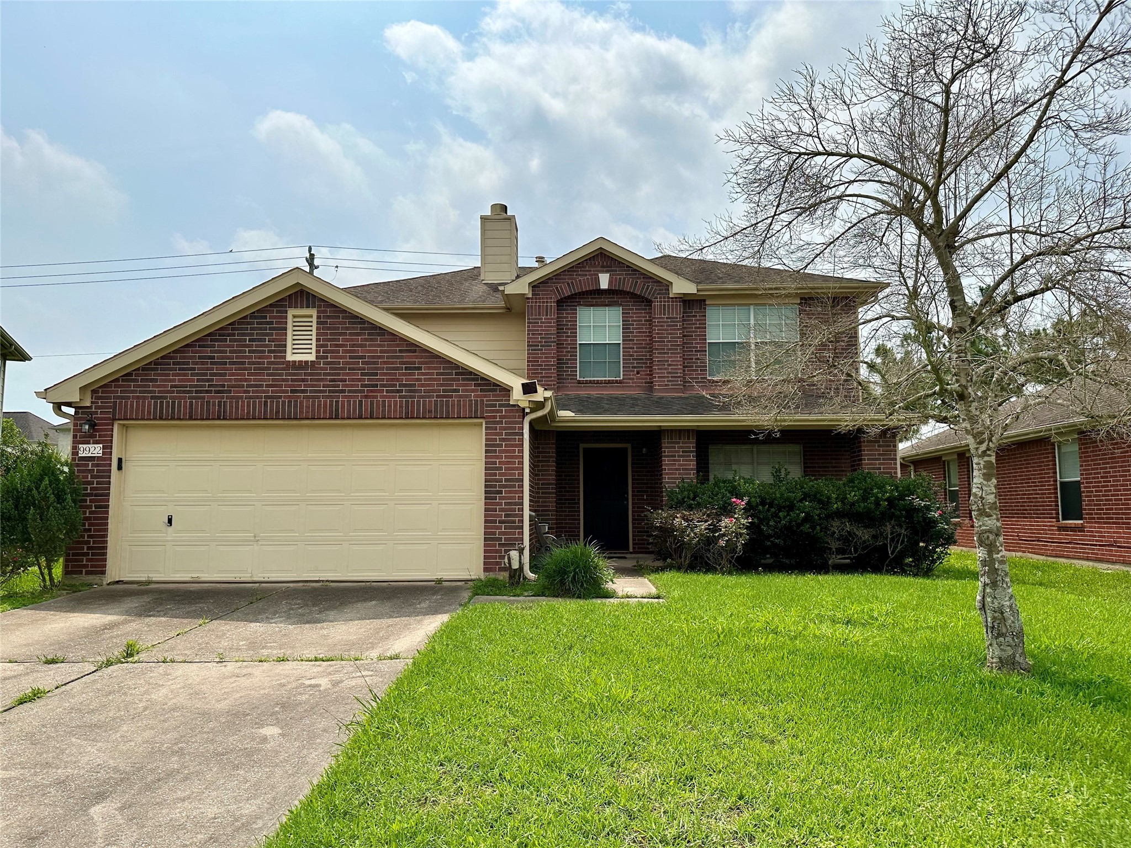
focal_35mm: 24
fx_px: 784
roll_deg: -1.0
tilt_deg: +5.4
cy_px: 424
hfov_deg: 71.6
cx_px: 566
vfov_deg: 56.8
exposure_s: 1/12048
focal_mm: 6.86
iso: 80
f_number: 1.78
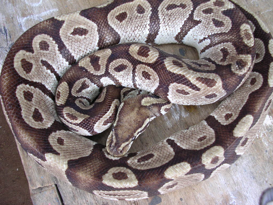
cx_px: 136
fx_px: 300
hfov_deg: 49.0
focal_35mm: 38
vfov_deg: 37.7
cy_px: 102
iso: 100
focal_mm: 5.8
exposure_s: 1/41.2
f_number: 2.8
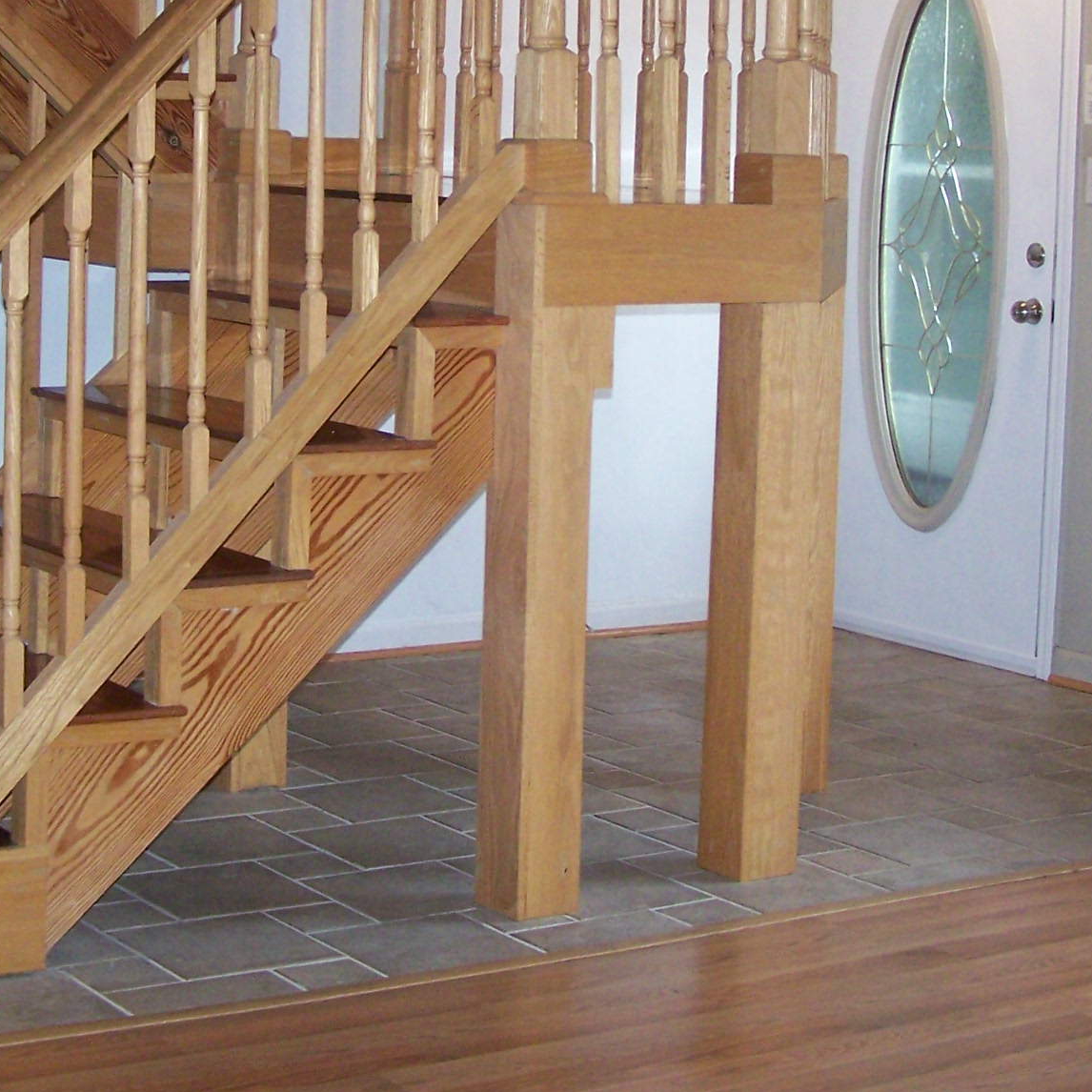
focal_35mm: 76
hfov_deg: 22.7
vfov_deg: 22.6
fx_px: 2712
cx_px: 466
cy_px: 323
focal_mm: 6.3
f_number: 2.8
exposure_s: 1/60
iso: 160
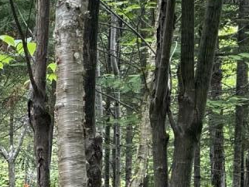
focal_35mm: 149
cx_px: -270
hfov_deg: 11.7
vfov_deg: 9.6
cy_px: 298
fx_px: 1073
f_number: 1.78
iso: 80
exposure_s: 1/121
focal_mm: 6.76
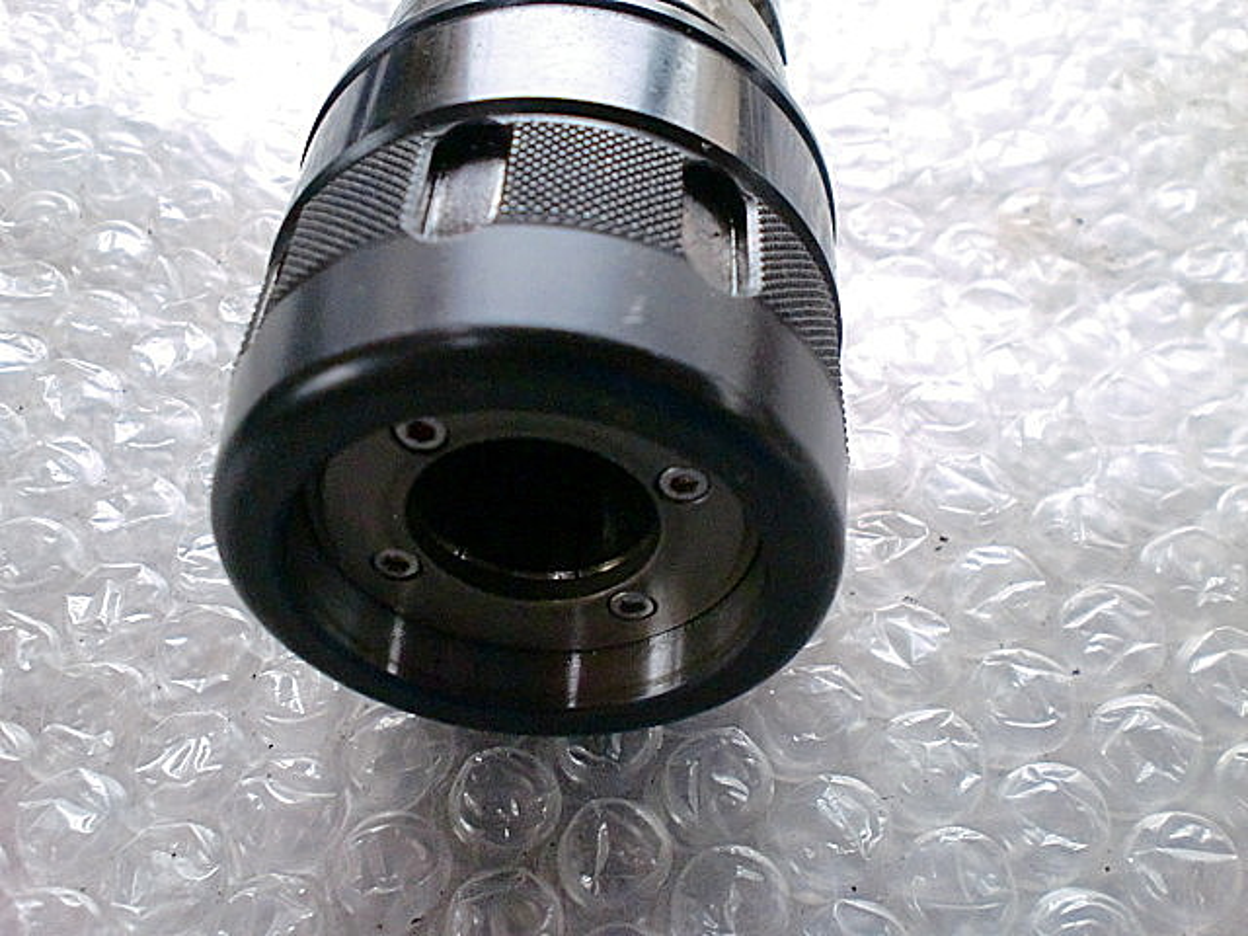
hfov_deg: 52.6
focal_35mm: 35
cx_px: 624
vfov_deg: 40.7
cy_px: 468
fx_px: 1262
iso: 640
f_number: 3.1
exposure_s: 1/60
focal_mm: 6.3
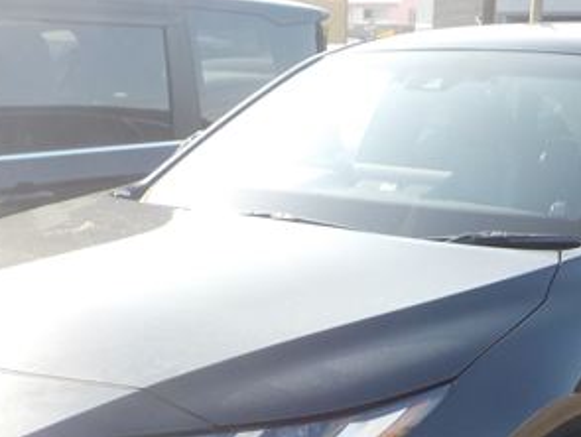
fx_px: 1092
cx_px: 333
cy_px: 439
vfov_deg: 21.8
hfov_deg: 29.7
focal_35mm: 65
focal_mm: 4.1
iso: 125
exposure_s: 1/250
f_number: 3.3
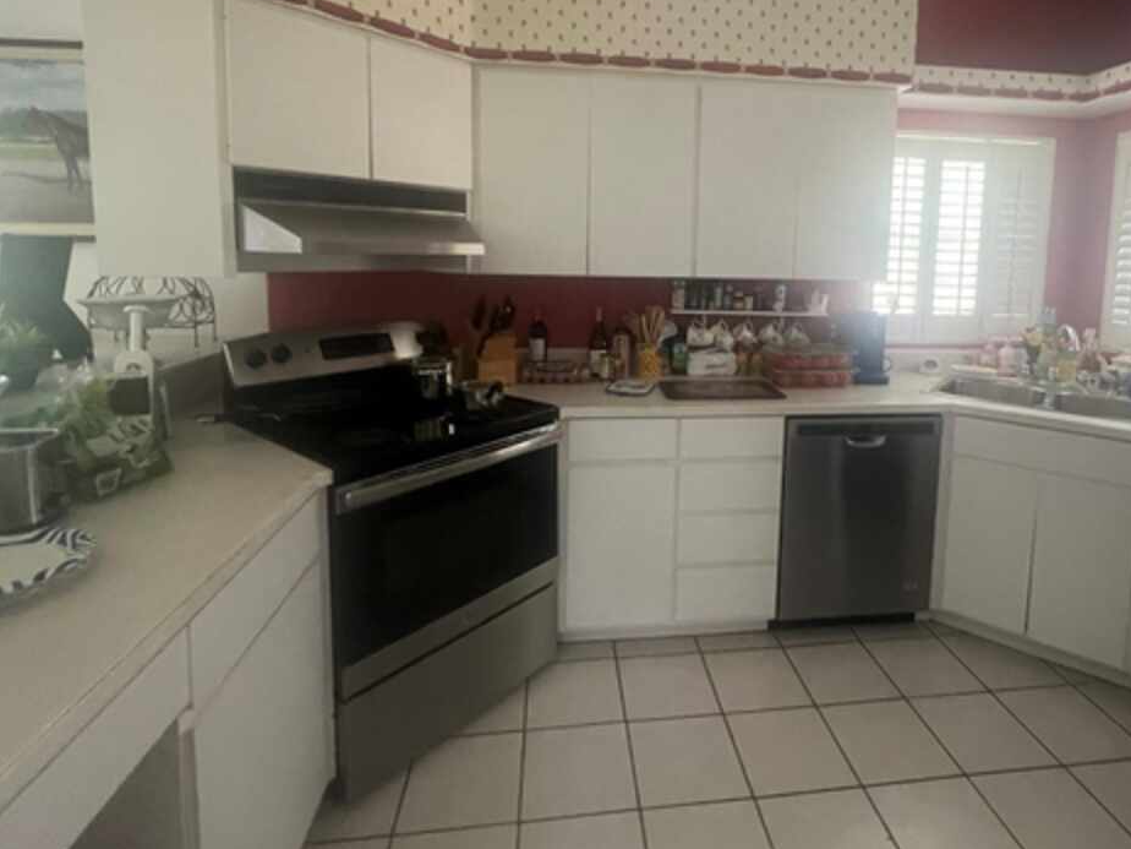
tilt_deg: -5.7
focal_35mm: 18
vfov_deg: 70.3
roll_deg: -1.4
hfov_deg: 87.2
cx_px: 645
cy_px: 314
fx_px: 588
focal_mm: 1.57
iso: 500
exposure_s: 1/60
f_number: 1.8
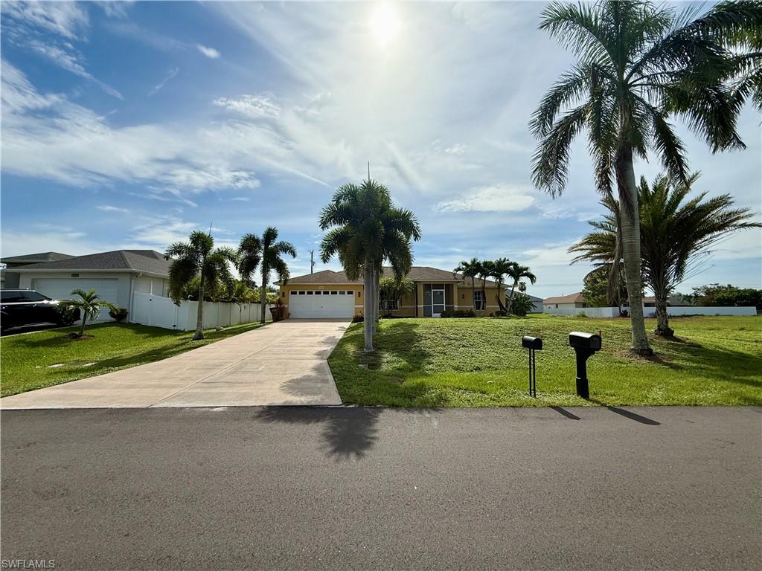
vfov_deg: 85.7
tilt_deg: +5.7
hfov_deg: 102.1
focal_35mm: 14
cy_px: 286
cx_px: 381
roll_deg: +0.0
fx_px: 308
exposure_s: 1/6173
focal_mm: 2.22
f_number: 2.2
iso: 64
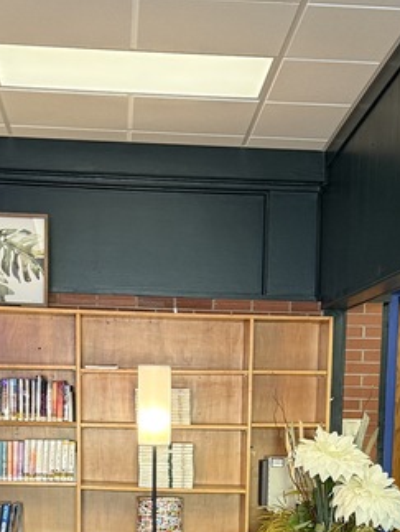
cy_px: 576
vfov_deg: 24.1
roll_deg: -2.8
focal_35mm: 76
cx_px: 237
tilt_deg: -7.6
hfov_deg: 19.4
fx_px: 1169
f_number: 1.78
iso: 320
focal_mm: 6.76
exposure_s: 1/60
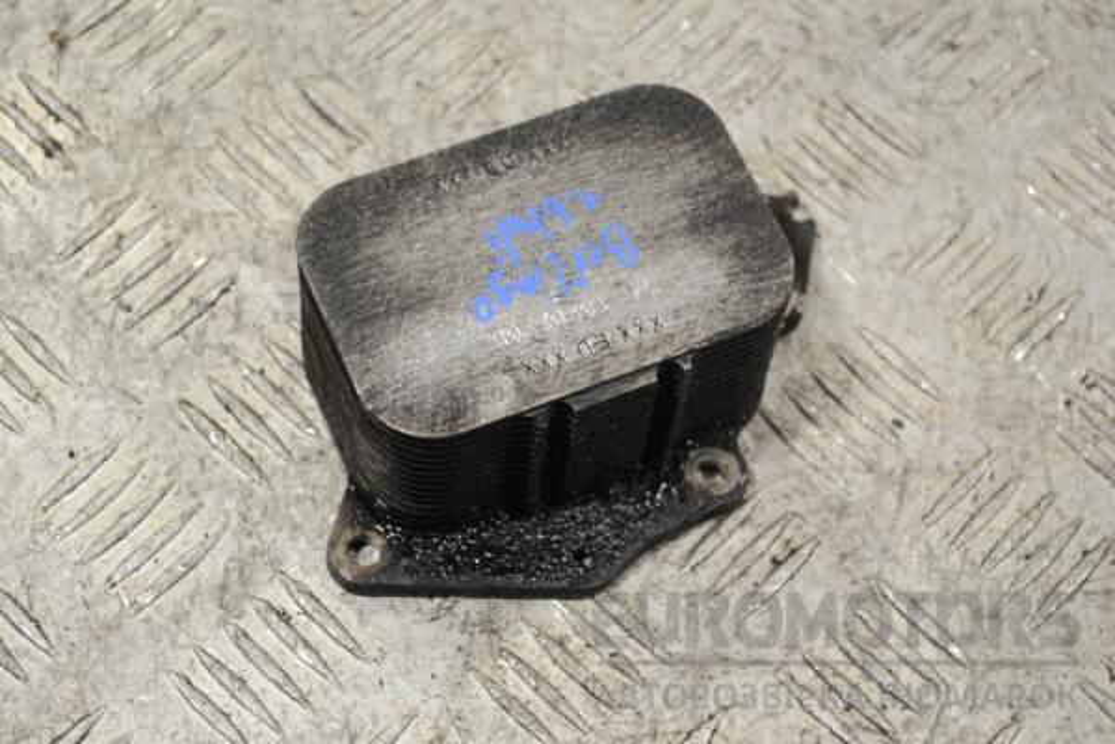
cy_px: 372
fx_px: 2555
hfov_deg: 24.6
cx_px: 558
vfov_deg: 16.6
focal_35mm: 82
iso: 250
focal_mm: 55
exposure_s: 1/30
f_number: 5.6
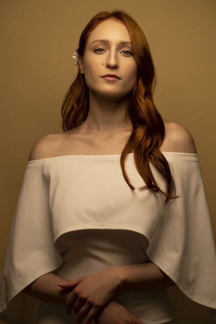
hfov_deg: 16.3
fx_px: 756
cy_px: 162
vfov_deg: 24.2
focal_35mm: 84
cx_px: 108
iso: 200
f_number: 2.2
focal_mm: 56
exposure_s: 1/125
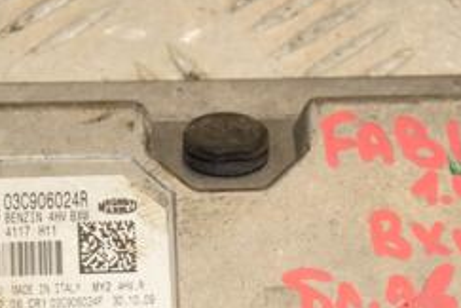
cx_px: 245
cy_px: 236
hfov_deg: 8.0
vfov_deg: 5.3
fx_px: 3316
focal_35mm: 259
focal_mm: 70
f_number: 6.3
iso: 800
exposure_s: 1/200
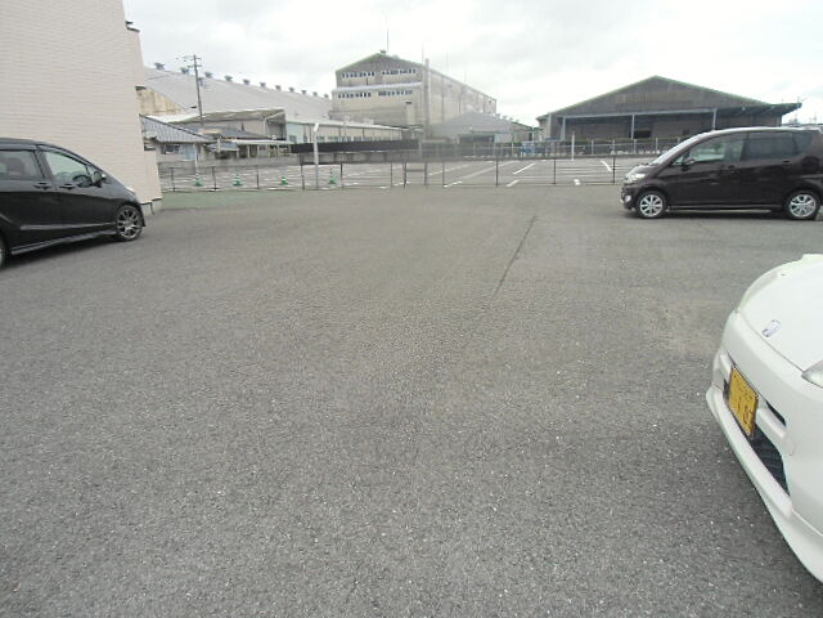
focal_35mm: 24
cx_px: 412
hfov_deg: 71.6
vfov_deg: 56.8
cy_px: 309
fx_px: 571
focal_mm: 4.24
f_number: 3
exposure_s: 1/125
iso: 64
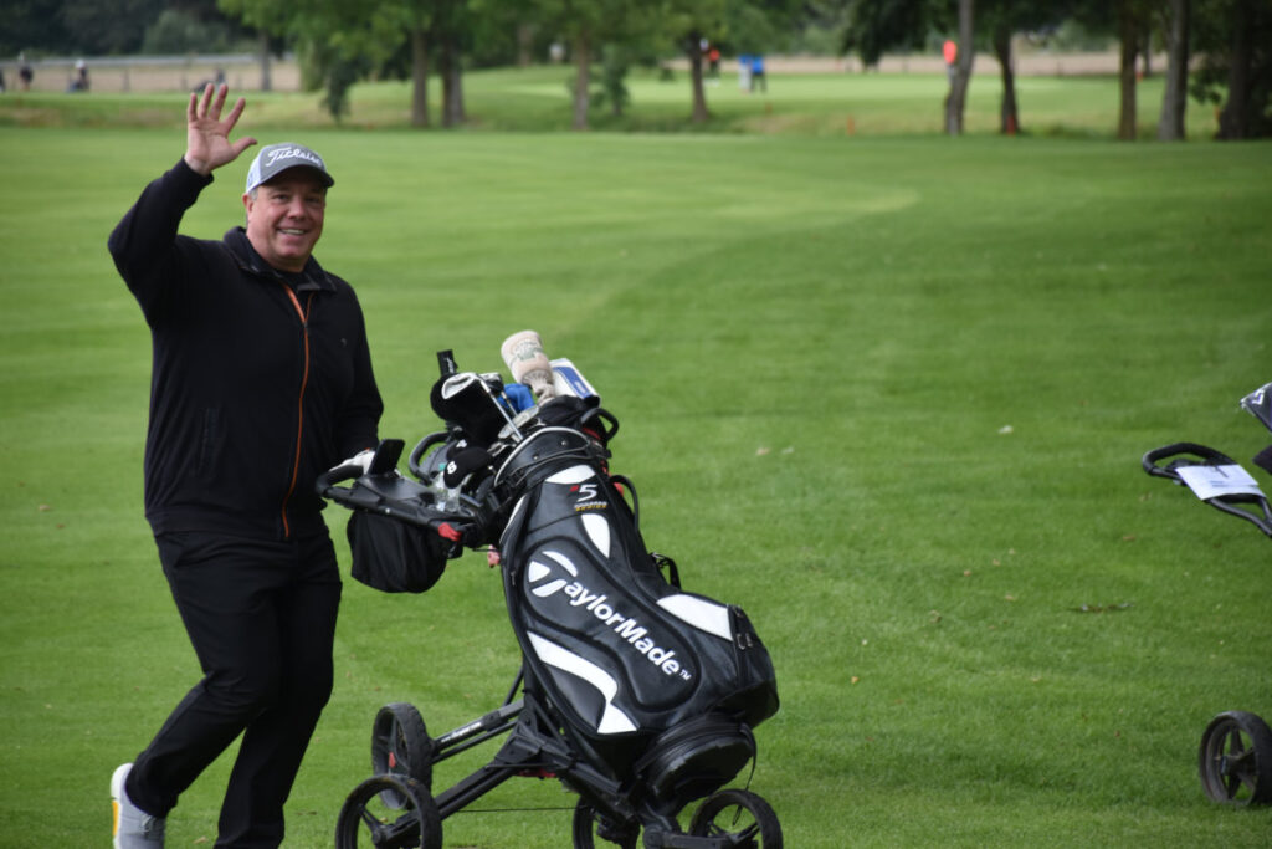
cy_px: 424
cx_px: 636
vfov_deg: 6.5
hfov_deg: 9.8
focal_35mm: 210
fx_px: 7421
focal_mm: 140
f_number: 5.6
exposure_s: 1/500
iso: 360
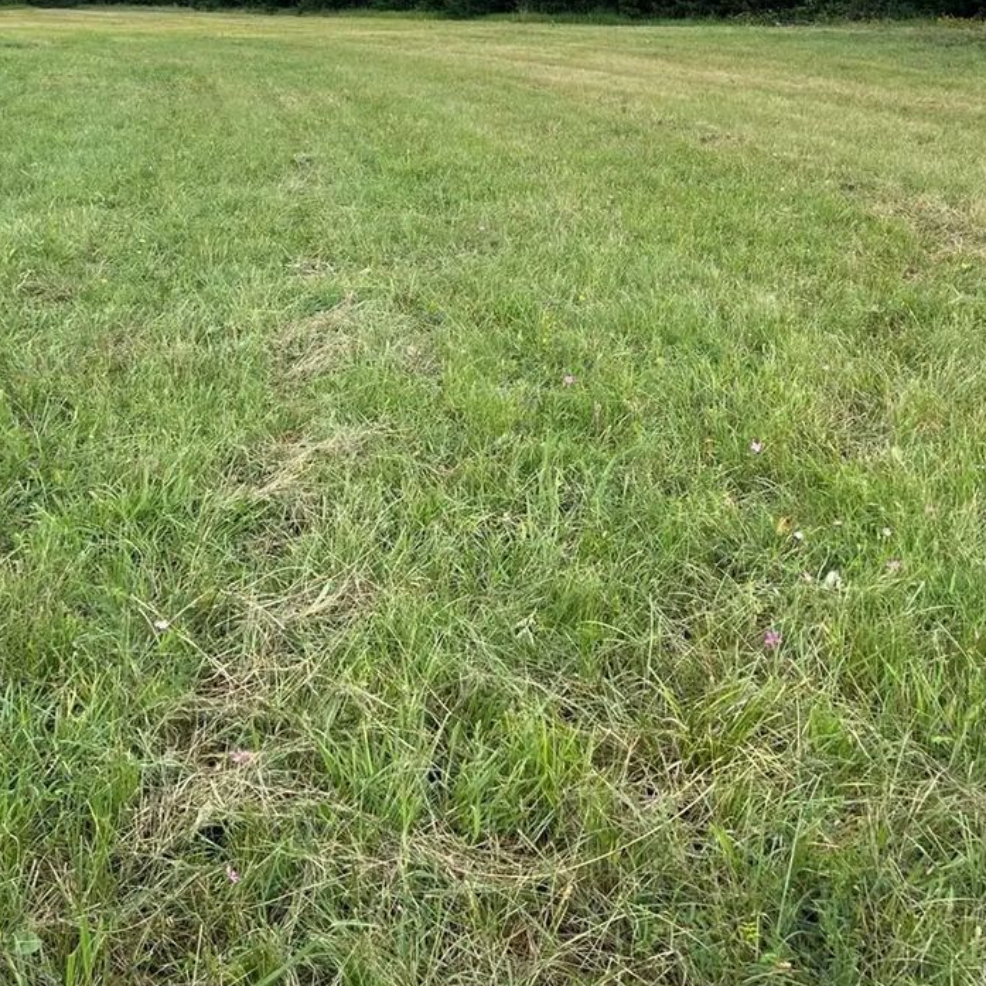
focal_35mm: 45
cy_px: 224
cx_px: 426
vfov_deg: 36.5
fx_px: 1450
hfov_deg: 37.5
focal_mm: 5.7
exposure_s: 1/1901
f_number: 1.5
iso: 50
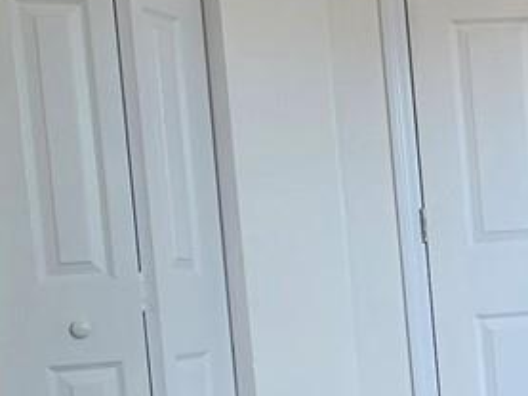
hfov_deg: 22.7
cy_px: 352
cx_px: 717
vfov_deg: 19.3
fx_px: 1144
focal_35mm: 75
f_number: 1.9
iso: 80
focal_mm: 2.2
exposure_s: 1/120
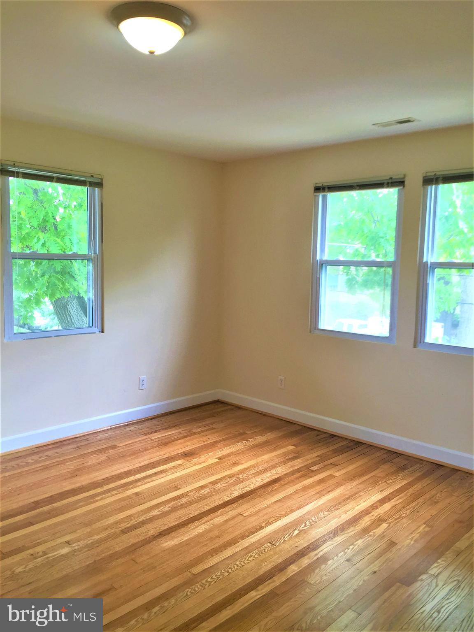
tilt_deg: -6.1
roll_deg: -0.1
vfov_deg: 61.7
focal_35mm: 29
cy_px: 316
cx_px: 237
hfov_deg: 48.2
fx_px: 529
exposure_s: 1/60
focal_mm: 4.15
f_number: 2.2
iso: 40
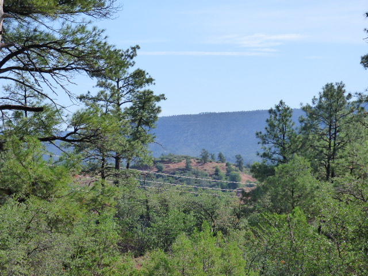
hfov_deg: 12.7
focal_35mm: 155
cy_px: 138
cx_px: 184
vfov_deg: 9.6
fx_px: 1648
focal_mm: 25.24
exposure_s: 1/500
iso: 200
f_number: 5.3
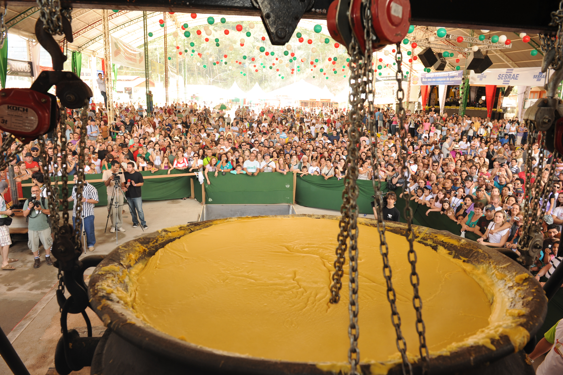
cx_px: 282
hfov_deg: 73.8
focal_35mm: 24
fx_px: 375
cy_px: 188
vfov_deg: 53.1
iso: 320
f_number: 5.6
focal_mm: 24
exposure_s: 1/60
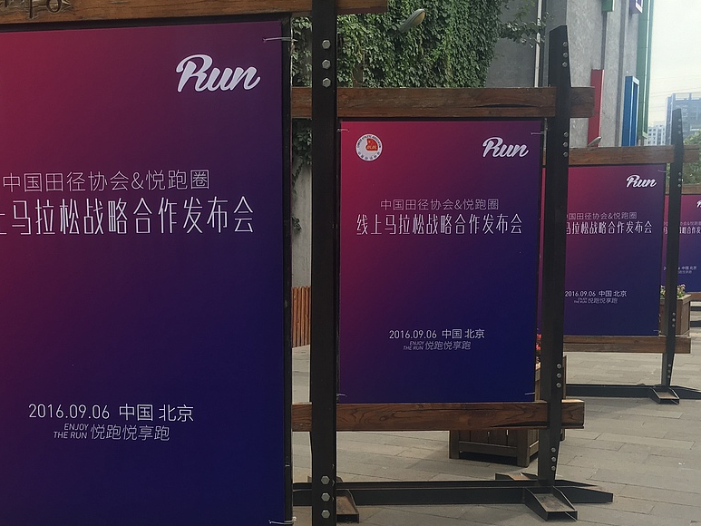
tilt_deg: -6.2
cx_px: 234
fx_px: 972
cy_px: 344
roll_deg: -1.0
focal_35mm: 48
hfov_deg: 39.2
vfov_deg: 30.1
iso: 25
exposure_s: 1/403
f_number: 2.2
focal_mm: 4.15
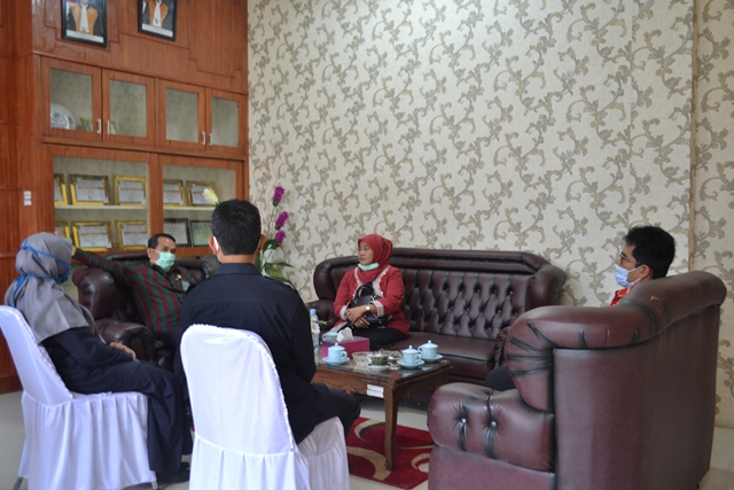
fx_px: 673
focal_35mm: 33
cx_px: 367
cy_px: 245
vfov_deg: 40.0
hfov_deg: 57.2
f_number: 3.8
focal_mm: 22
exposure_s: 1/15
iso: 400
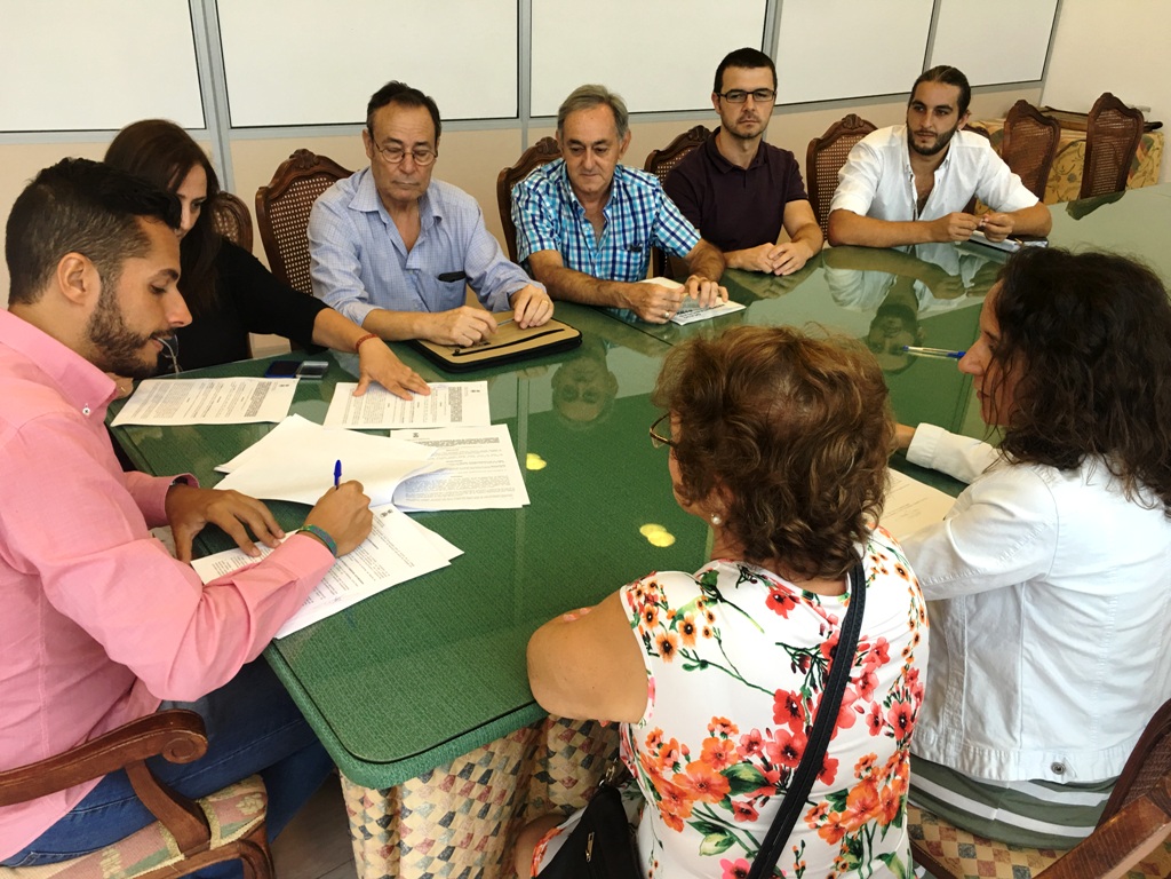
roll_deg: -2.3
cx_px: 586
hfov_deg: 61.7
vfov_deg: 48.2
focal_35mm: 29
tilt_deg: -25.6
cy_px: 440
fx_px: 981
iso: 32
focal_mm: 4.15
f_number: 2.2
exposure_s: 1/33
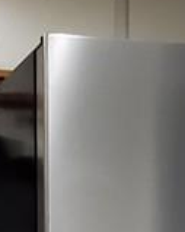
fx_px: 877
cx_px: -54
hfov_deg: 11.7
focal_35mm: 128
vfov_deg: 13.6
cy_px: 410
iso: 200
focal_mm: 1.8
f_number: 2.2
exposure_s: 1/60
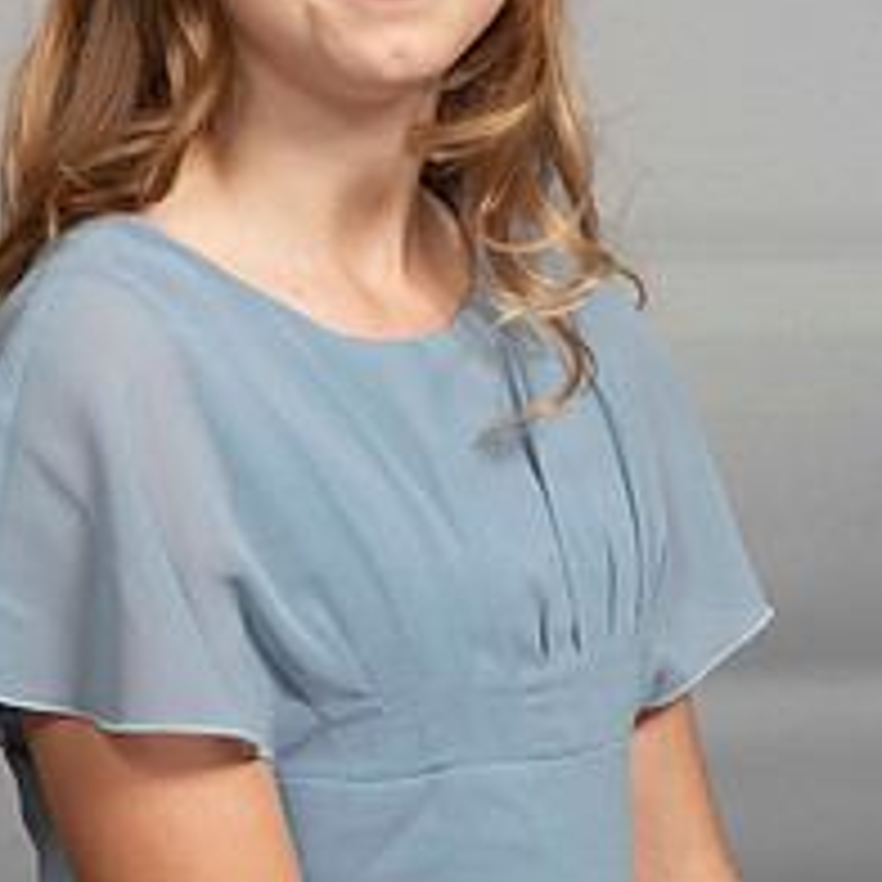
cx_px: 335
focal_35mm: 205
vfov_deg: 8.5
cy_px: 99
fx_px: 5909
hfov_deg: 8.5
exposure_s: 1/60
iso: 100
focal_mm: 70
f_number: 6.3
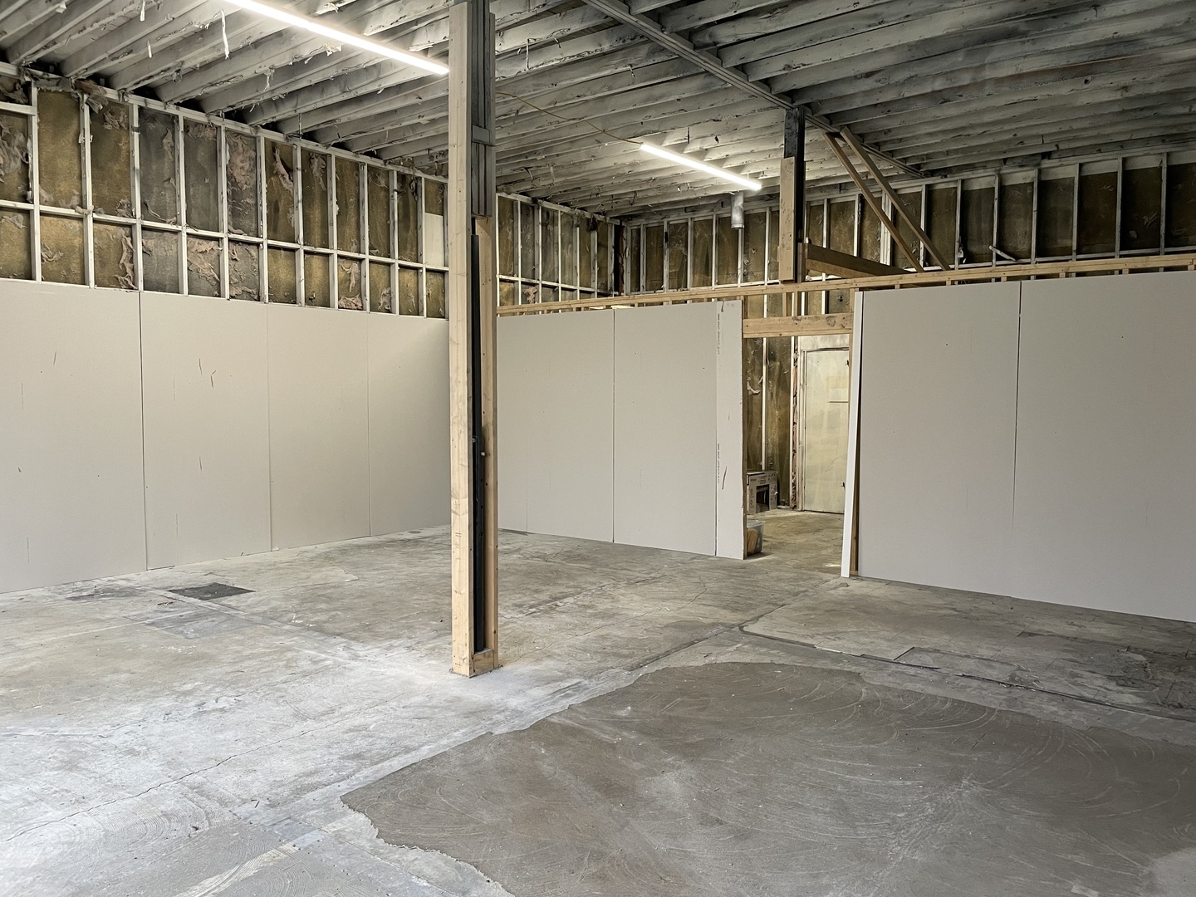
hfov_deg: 67.3
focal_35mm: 26
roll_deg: +0.6
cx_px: 598
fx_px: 898
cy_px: 448
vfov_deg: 53.1
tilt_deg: -5.4
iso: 125
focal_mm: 4.2
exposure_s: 1/60
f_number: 1.6
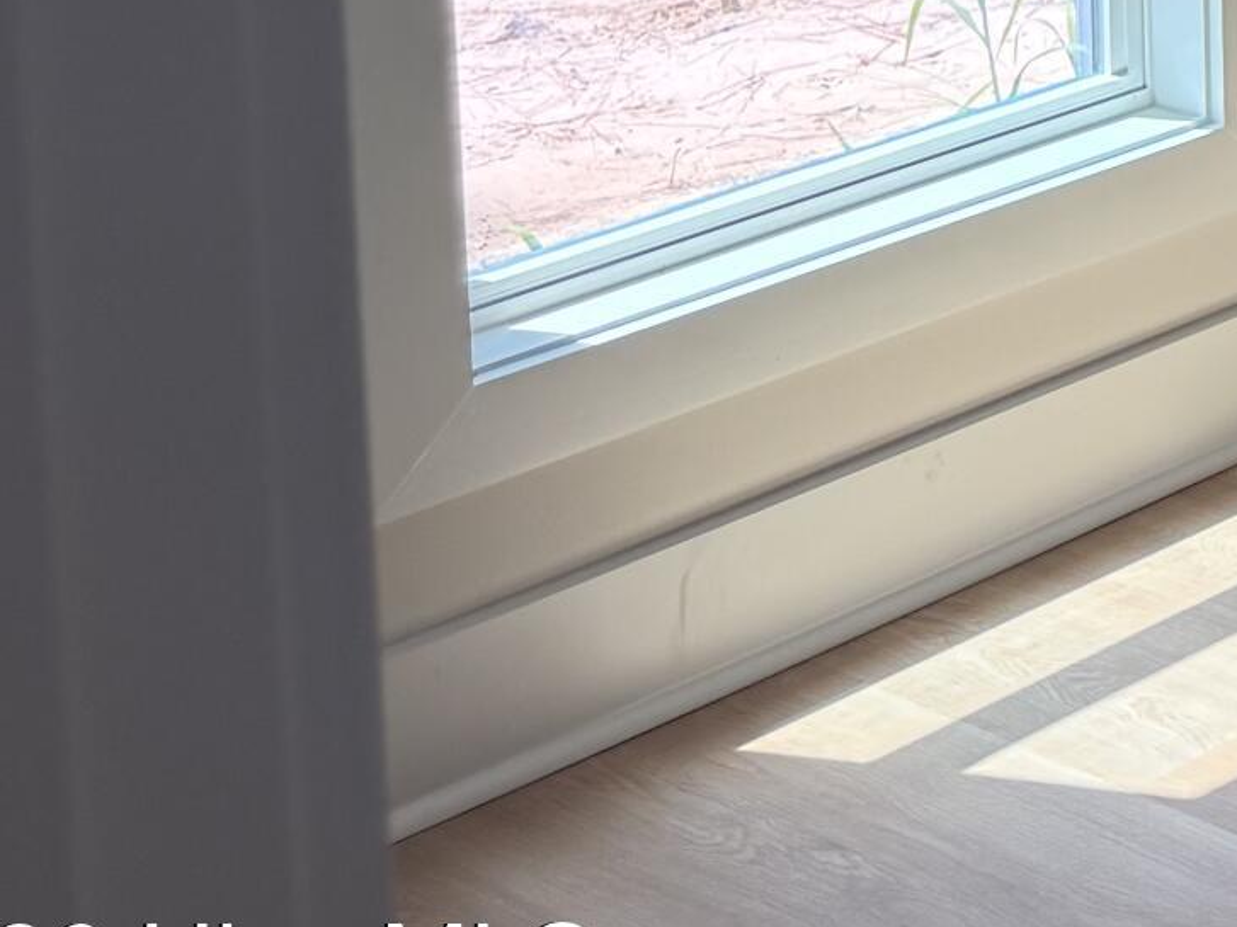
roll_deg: +0.0
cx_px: 2333
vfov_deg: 13.3
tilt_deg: -6.2
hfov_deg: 16.2
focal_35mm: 99
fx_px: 3537
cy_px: -774
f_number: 1.78
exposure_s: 1/263
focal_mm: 6.76
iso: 100
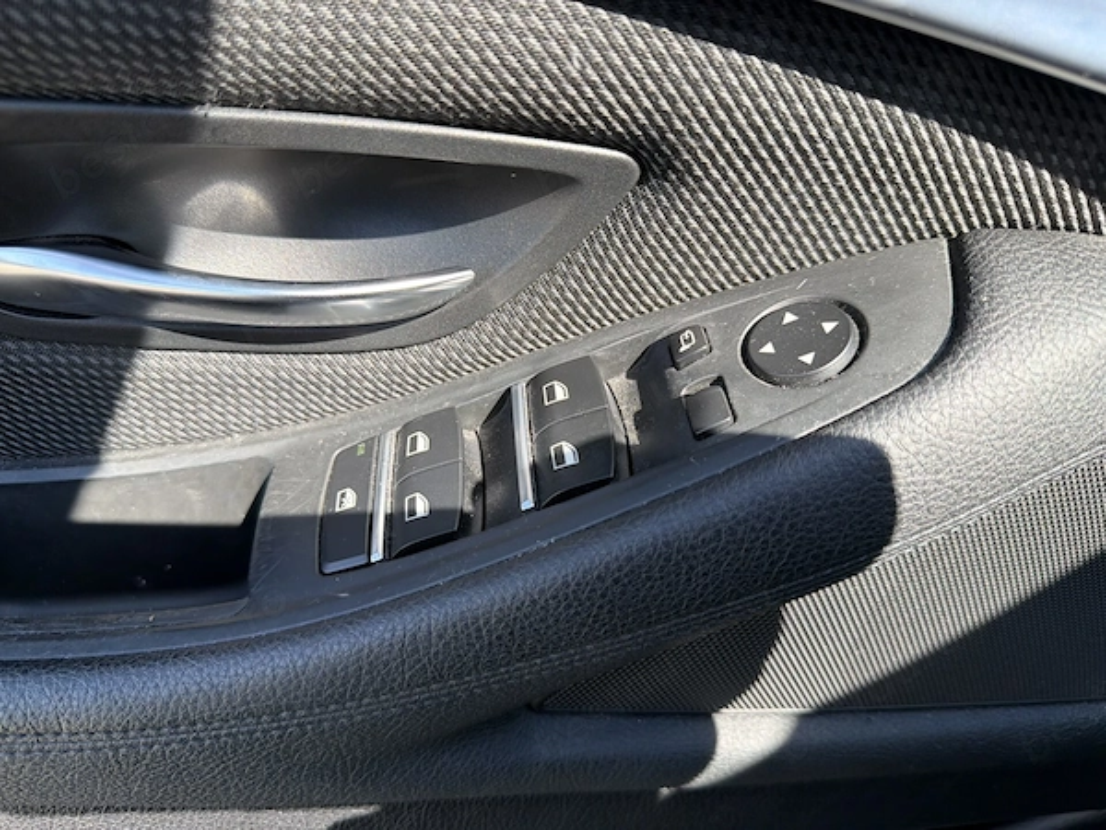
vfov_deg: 56.8
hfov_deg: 71.6
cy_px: 415
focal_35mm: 24
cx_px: 553
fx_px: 767
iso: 80
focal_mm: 6.76
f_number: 1.78
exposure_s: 1/488
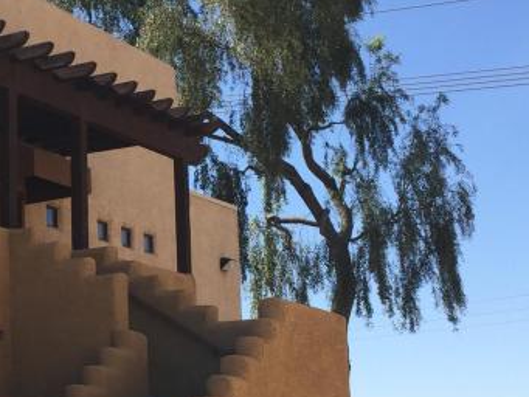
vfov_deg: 17.0
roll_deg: -1.1
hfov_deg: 21.7
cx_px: -3
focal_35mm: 87
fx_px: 1330
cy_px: 222
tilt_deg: +11.8
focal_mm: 4.15
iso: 32
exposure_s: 1/1276
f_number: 2.2
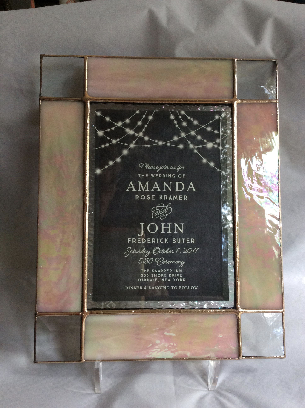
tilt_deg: -29.5
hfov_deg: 44.1
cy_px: 204
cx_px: 152
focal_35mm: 32
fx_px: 377
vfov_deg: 56.9
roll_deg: +1.3
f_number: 2.4
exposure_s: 1/24
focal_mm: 3.3
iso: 100
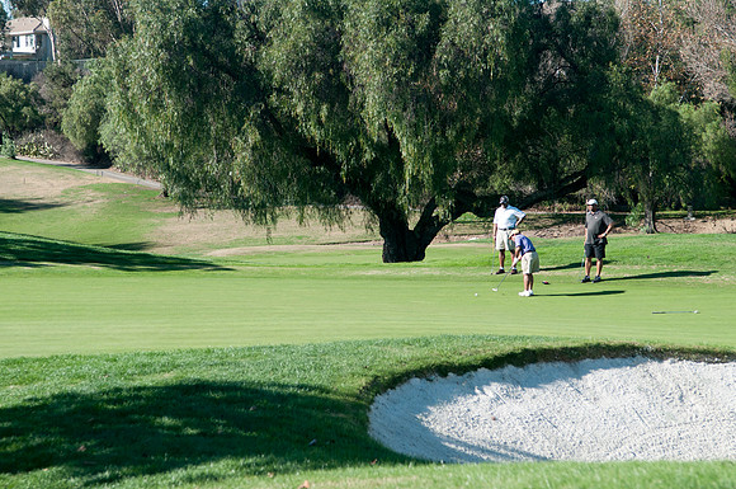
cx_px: 368
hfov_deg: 24.6
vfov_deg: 16.5
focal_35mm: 82
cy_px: 244
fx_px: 1684
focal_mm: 55
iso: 200
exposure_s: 1/320
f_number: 4.5
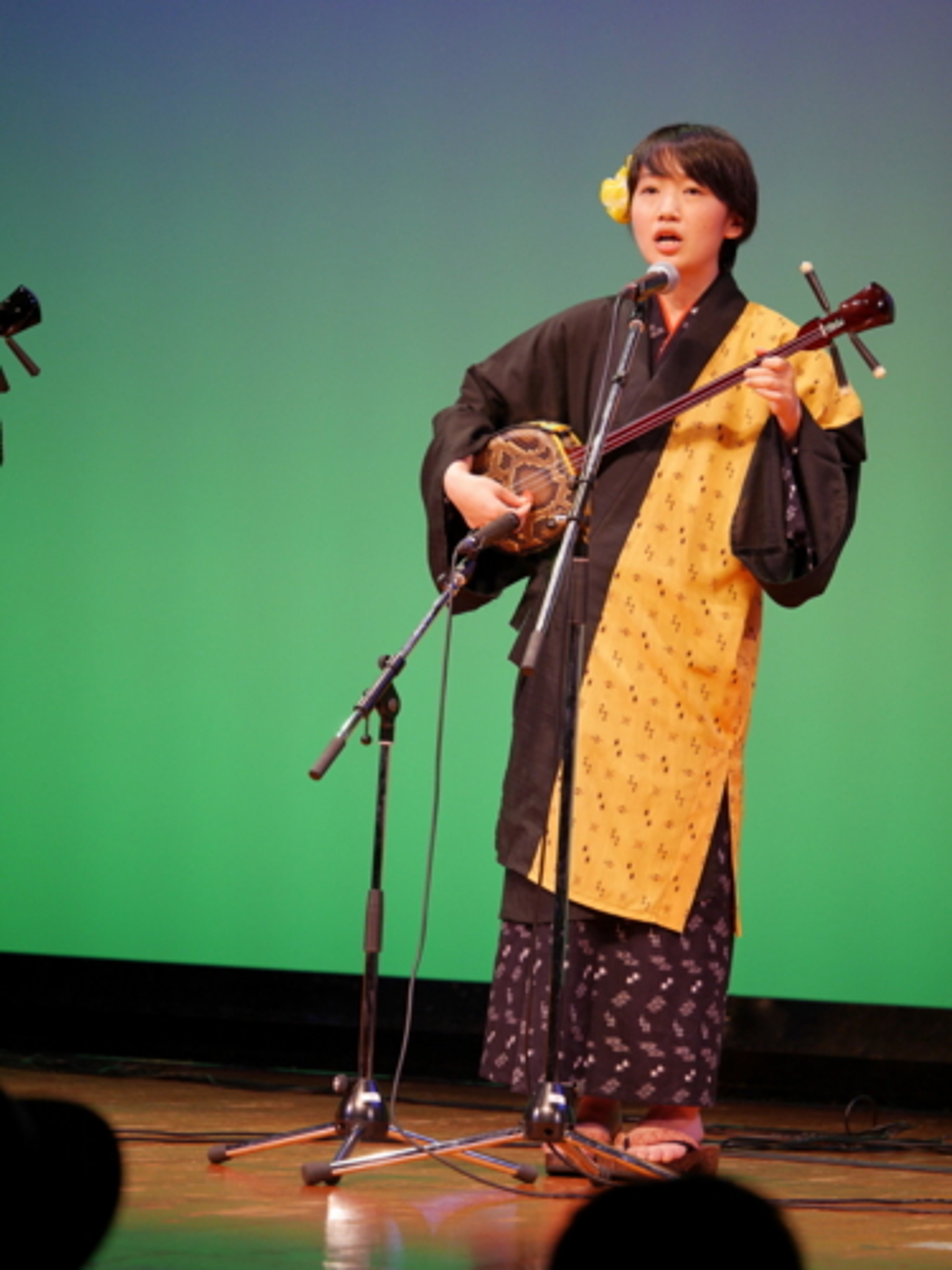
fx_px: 6234
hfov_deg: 8.7
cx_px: 476
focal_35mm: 170
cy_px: 635
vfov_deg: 11.6
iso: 640
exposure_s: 1/200
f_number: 2.8
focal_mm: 85
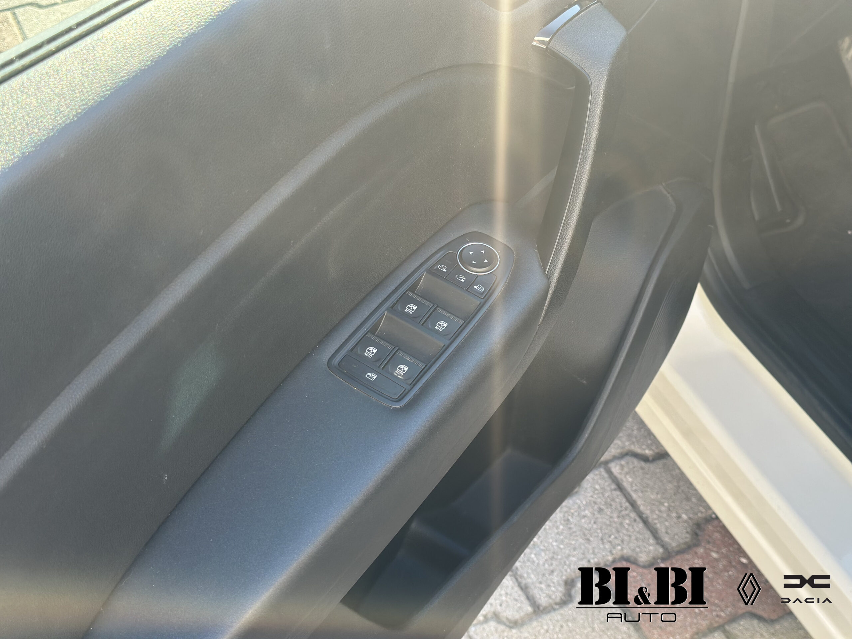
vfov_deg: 30.3
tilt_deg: -48.8
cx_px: 426
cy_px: 320
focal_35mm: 48
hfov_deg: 39.7
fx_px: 1181
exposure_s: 1/289
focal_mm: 6.86
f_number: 1.78
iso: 80
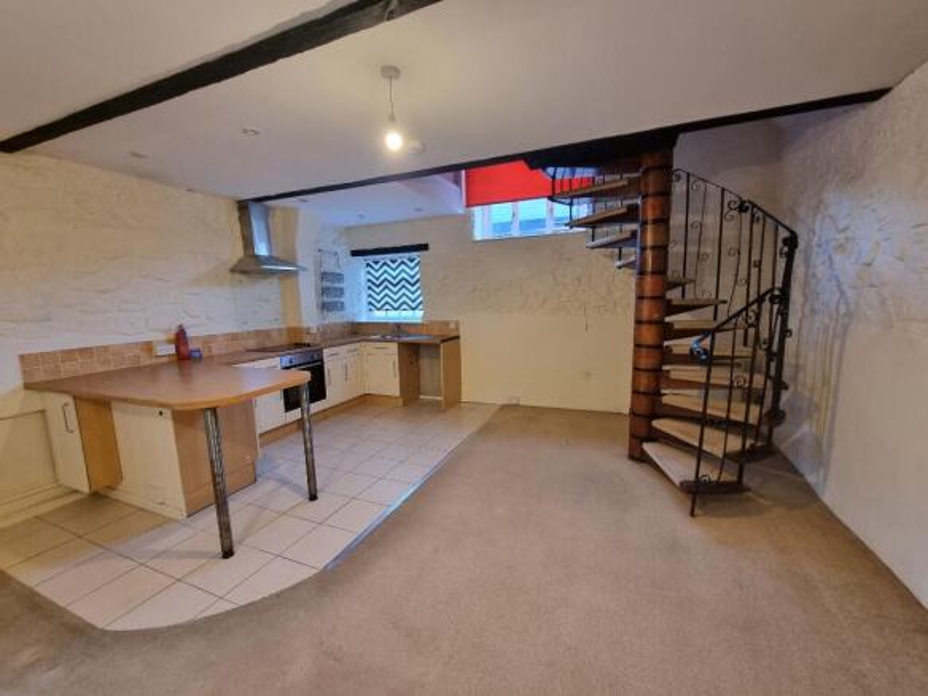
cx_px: 464
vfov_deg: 89.9
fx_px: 348
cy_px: 348
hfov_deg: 106.2
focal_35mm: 13
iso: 400
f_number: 2.2
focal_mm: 2.2
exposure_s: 1/33
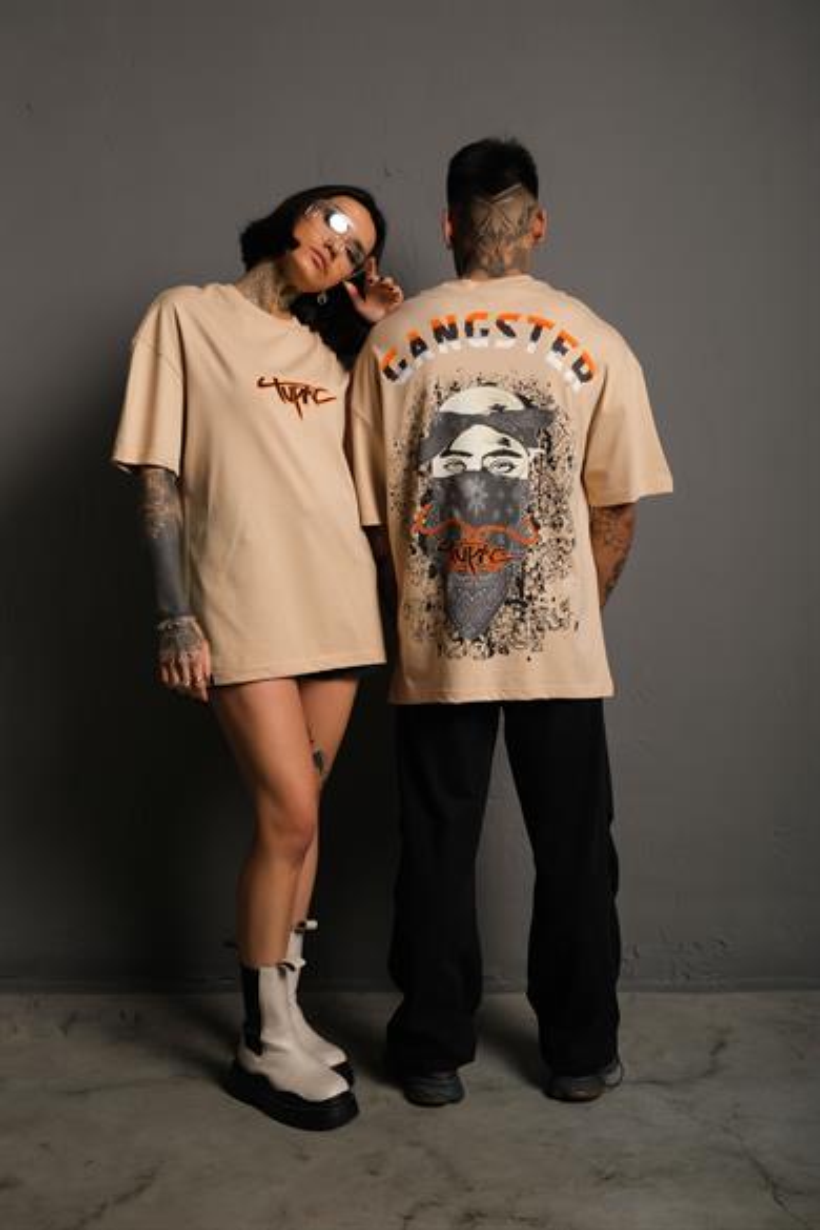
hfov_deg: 37.9
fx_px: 1196
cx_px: 410
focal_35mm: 35
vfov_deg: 54.4
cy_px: 615
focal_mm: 23.3
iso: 160
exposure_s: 1/160
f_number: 5
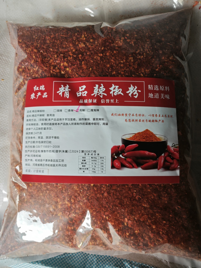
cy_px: 134
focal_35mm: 23
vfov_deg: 73.9
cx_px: 100
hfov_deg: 58.9
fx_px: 178
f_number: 1.8
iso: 160
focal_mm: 5.43
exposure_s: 1/62.6
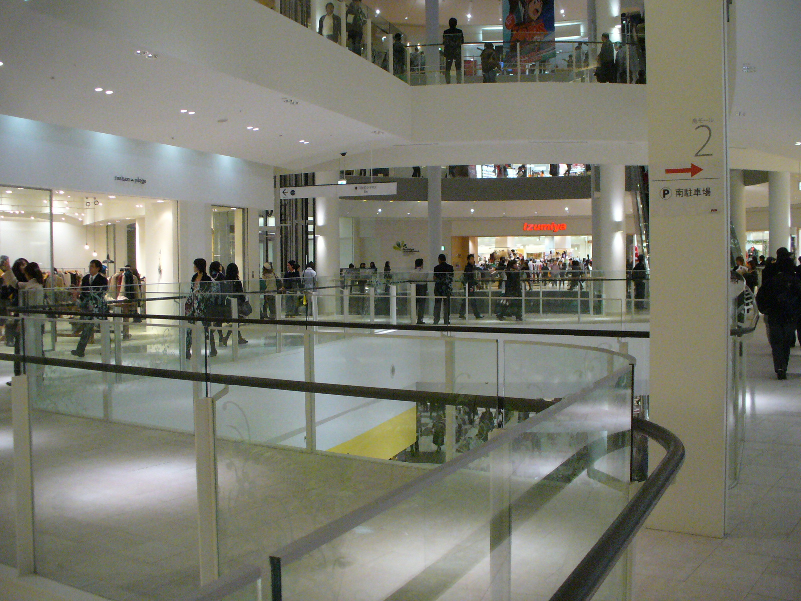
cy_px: 300
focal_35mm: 37
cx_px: 400
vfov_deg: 38.7
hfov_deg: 50.1
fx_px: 856
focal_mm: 6.1
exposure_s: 1/160
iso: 400
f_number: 2.8
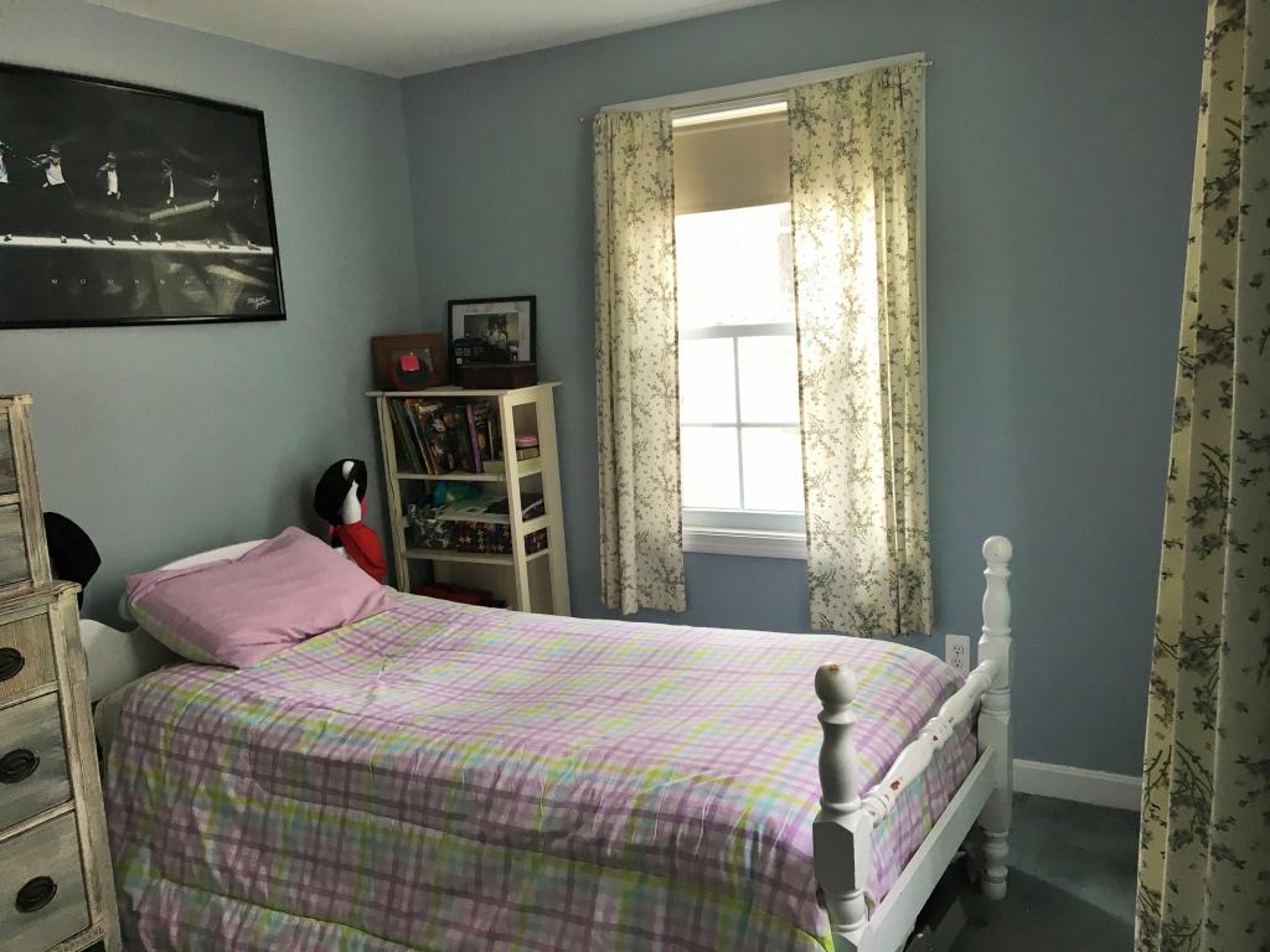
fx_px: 1064
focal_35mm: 29
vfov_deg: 48.2
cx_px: 635
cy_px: 476
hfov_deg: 61.7
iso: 50
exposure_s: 1/30
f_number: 2.2
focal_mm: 4.15
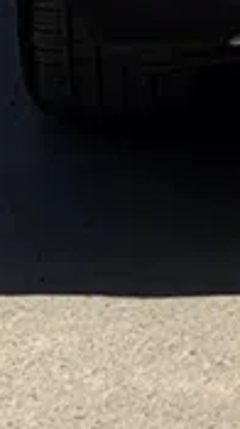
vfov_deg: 5.0
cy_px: -908
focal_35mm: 409
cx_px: 818
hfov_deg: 2.9
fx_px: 4643
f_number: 1.78
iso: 64
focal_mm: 6.76
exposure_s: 1/6536
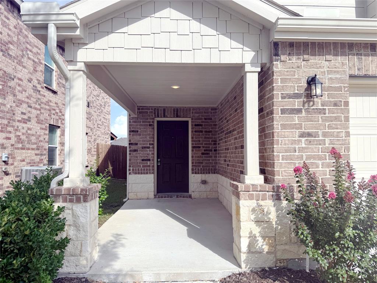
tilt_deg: +2.6
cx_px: 188
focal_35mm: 24
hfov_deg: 71.6
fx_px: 261
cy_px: 142
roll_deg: +0.6
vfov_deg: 56.8
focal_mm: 6.76
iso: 80
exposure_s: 1/4608
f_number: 1.78
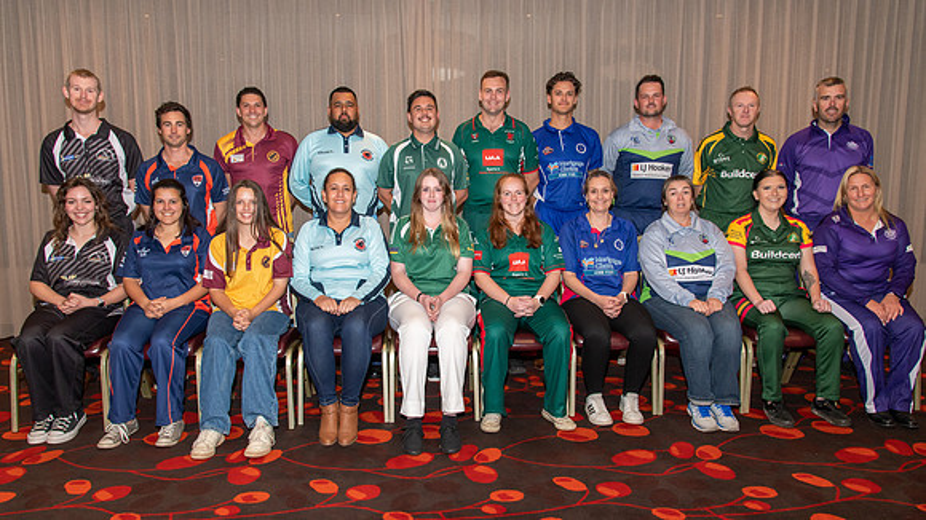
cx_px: 449
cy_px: 261
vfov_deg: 43.6
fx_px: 651
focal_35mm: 27
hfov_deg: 70.9
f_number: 5.6
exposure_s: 1/60
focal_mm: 24
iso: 800
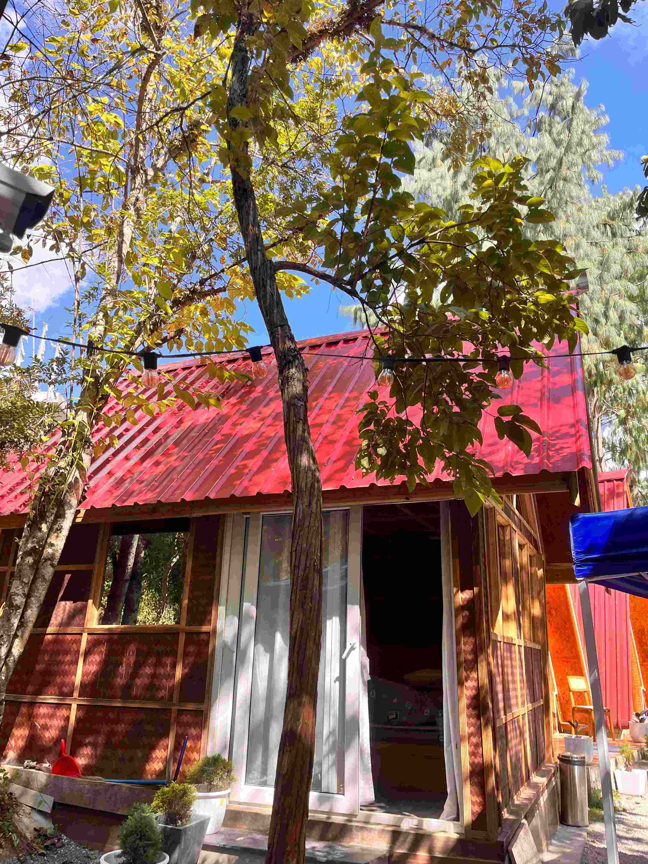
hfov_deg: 53.1
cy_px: 432
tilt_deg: +18.4
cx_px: 324
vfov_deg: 67.3
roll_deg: +0.0
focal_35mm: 26
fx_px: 649
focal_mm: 5.1
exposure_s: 1/608
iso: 50
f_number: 1.6
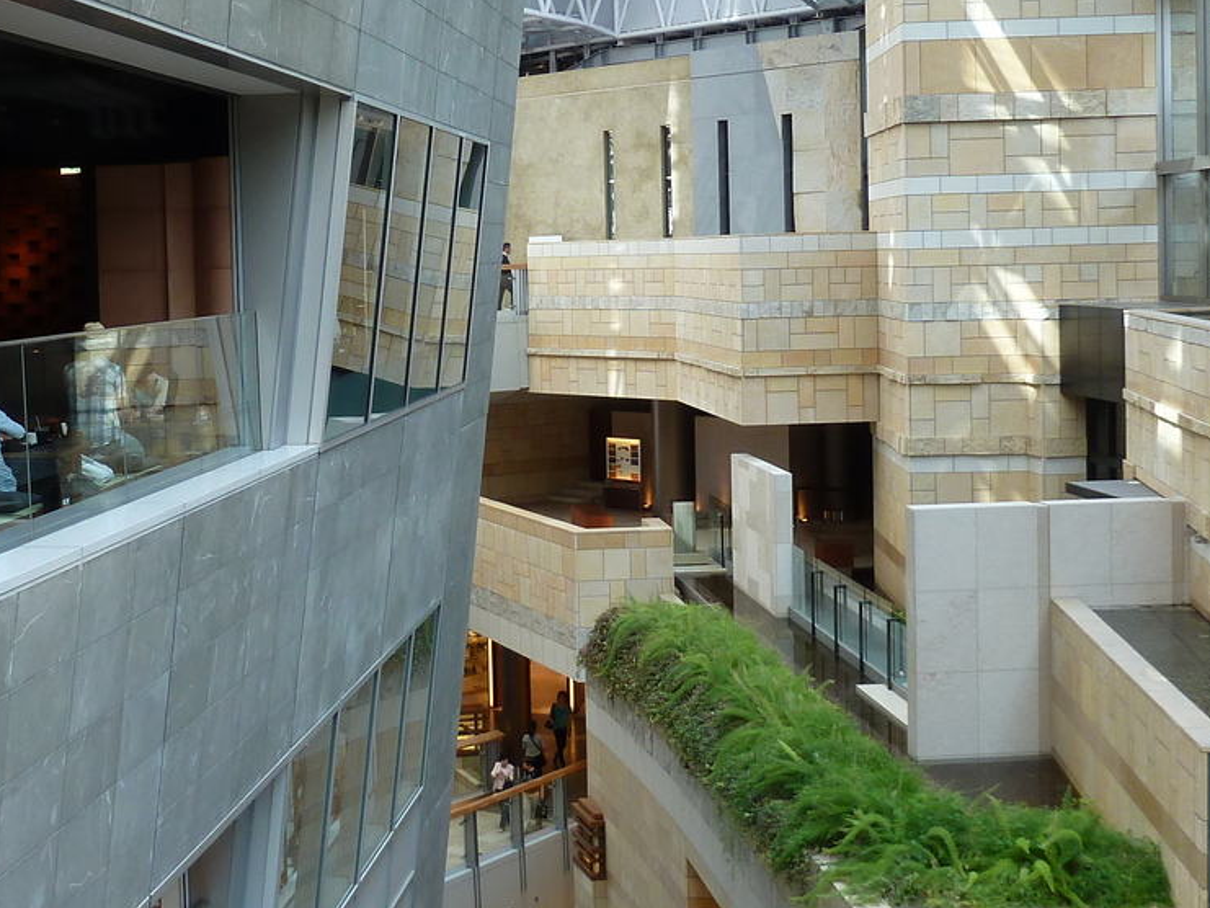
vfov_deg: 27.0
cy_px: 348
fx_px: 1888
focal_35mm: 54
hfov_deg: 35.1
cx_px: 372
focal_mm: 4.1
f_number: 3.3
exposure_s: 1/30
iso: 80
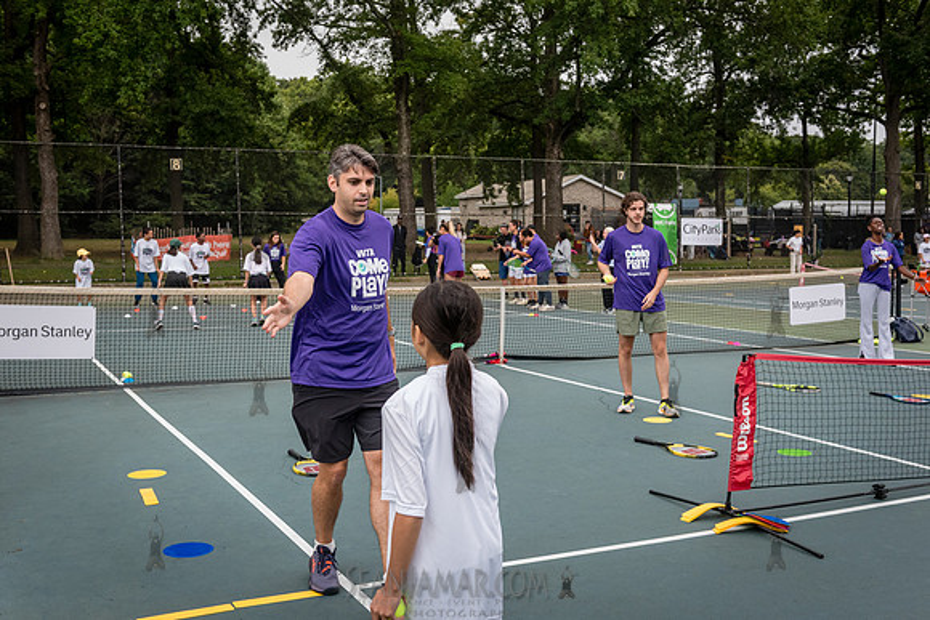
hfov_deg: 49.3
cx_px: 473
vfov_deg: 34.0
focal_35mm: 39
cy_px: 310
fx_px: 1014
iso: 1600
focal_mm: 38
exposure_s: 1/2000
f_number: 5
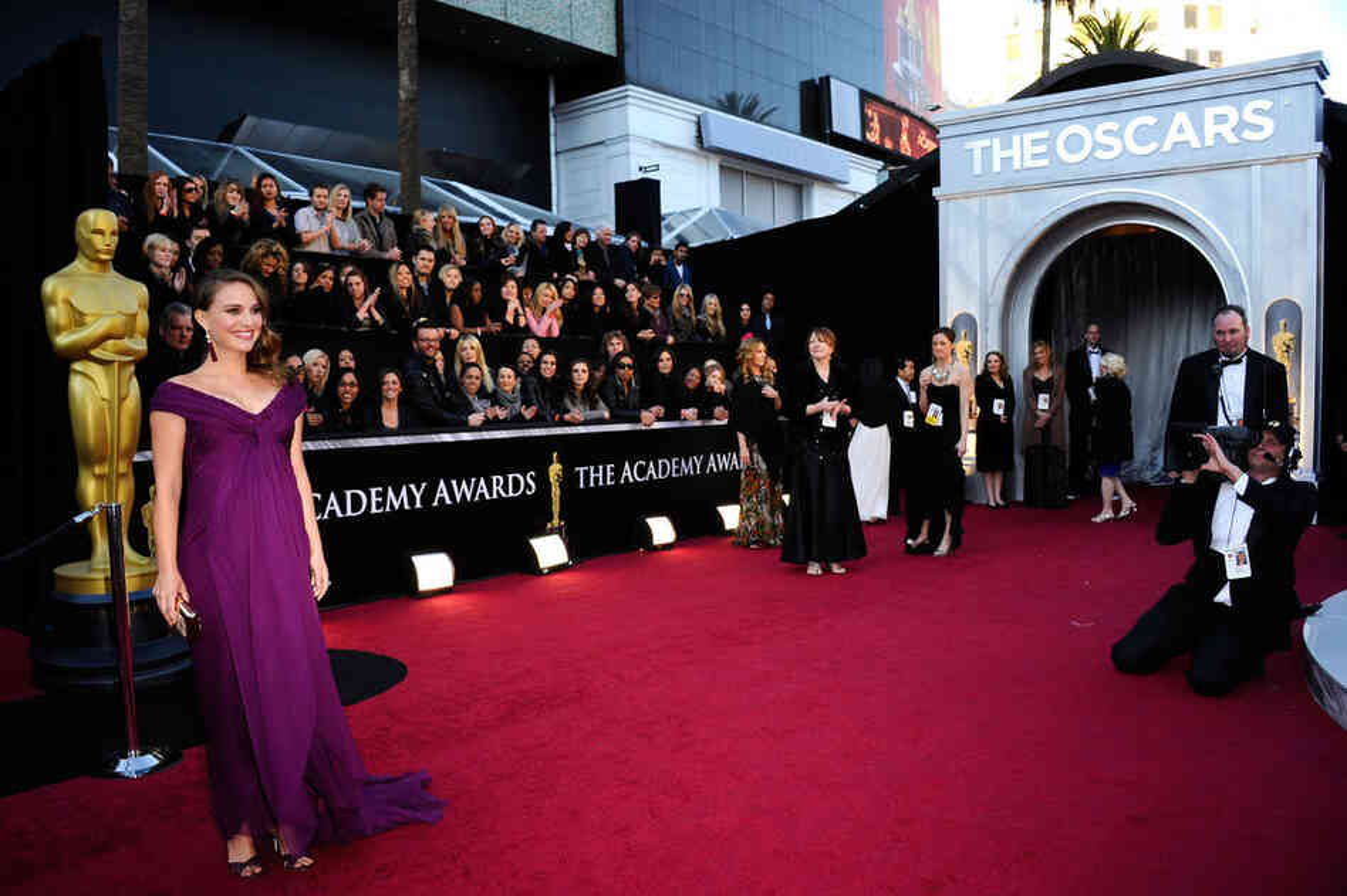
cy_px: 448
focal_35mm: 28
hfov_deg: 65.5
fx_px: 1047
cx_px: 674
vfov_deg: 46.4
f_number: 7.1
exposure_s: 1/250
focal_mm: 28
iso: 500
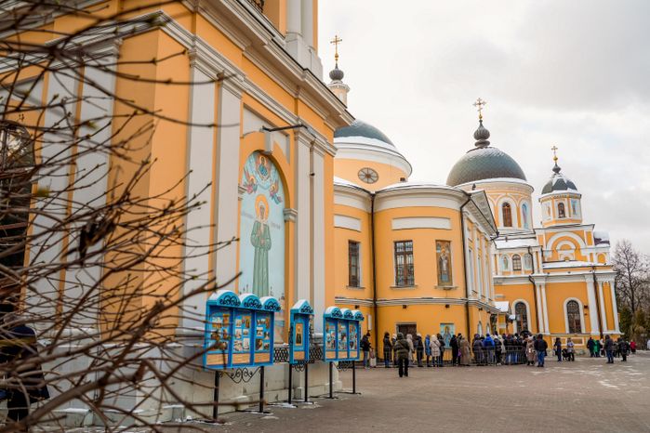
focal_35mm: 31
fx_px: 560
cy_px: 216
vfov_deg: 42.3
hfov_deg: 60.3
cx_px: 325
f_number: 6.3
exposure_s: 1/200
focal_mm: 31
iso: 400
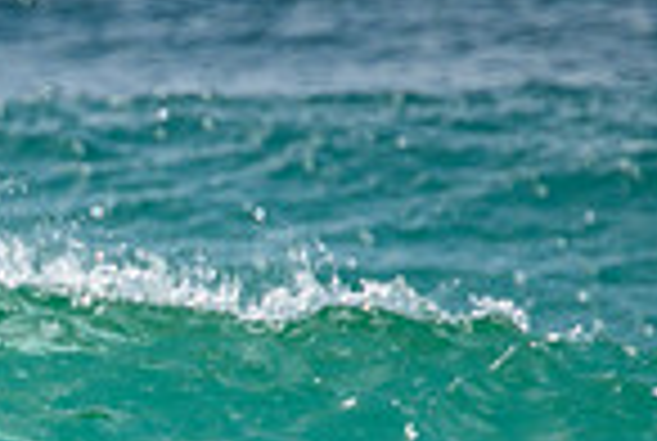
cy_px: 713
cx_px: -198
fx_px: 58062
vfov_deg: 0.4
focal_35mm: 3175
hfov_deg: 0.6
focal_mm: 800
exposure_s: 1/2000
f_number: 11
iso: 720
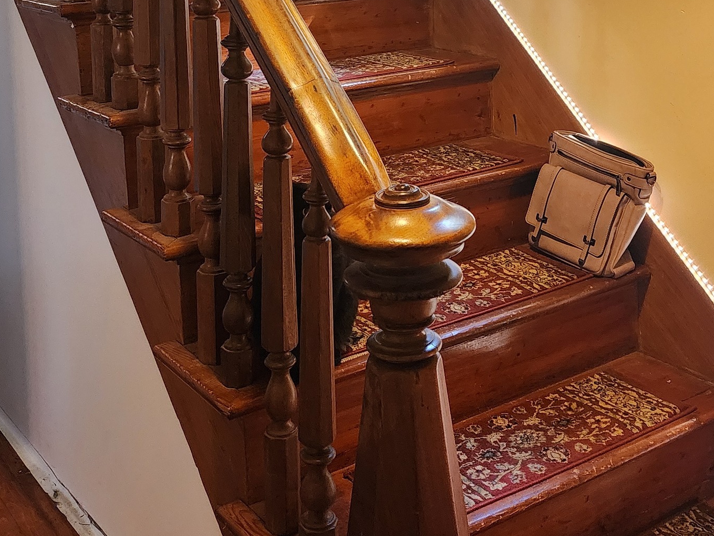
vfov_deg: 26.8
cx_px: 426
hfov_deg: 36.7
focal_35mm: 52
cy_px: 26
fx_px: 1072
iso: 800
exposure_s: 1/120
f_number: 1.8
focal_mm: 6.4
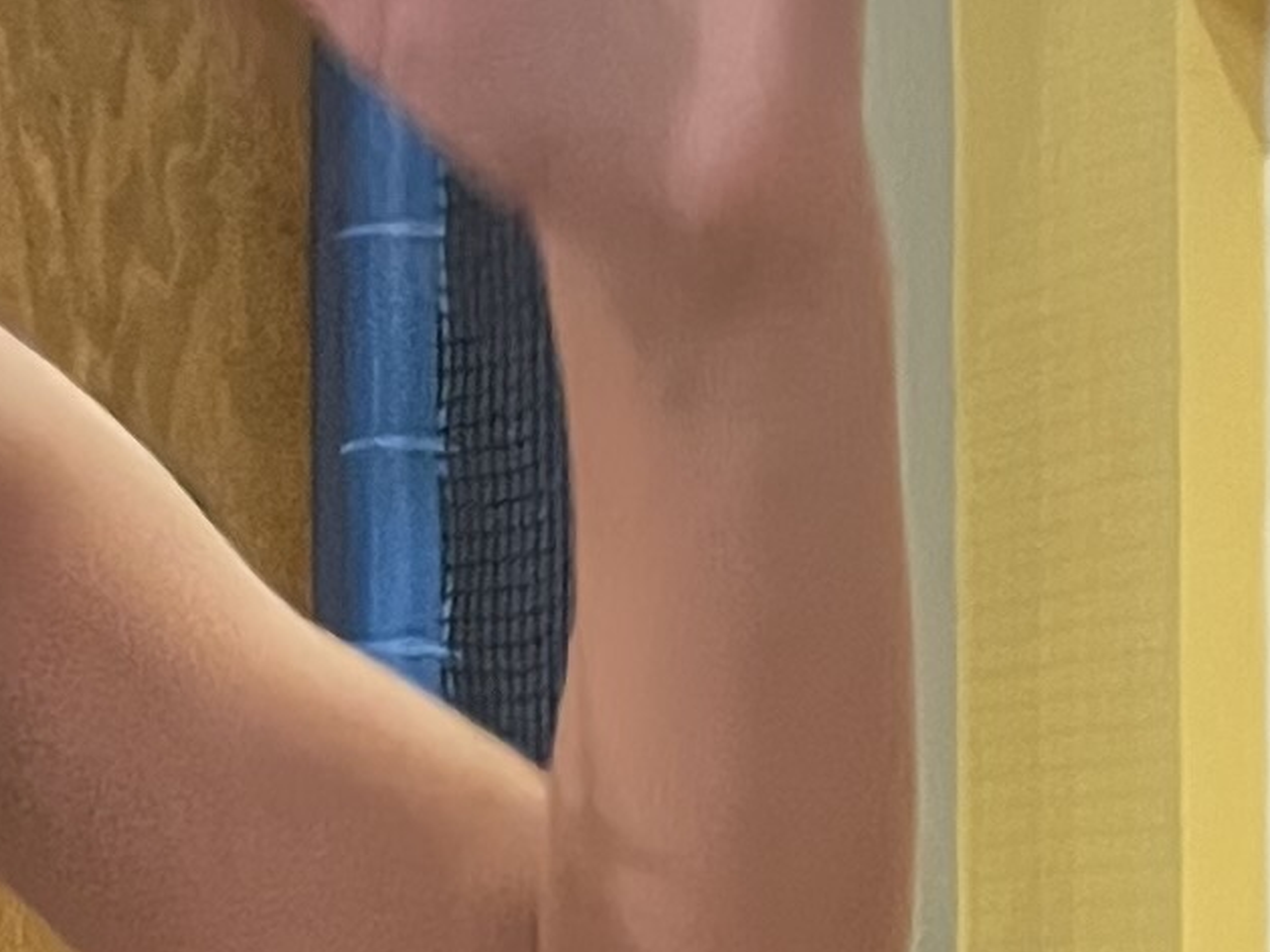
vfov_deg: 8.6
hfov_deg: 11.6
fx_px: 6127
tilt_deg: +4.0
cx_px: 1539
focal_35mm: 167
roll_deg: +1.6
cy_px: 1534
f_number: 1.6
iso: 250
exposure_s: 1/50
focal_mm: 4.2
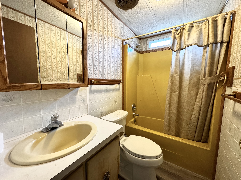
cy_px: 90
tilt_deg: -6.7
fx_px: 97
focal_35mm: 14
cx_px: 120
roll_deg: -0.5
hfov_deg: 102.1
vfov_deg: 85.7
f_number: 2.2
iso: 320
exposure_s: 1/60
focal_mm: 2.22
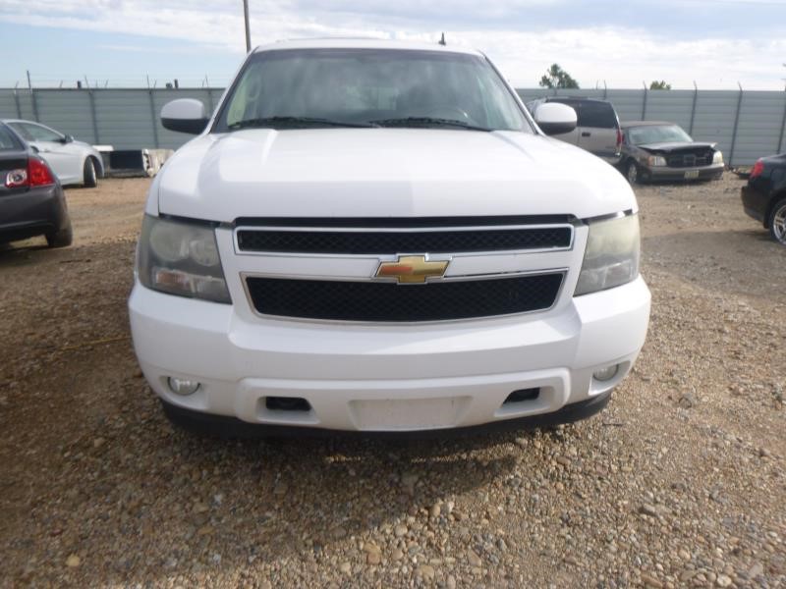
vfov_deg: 54.9
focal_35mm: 25
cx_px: 393
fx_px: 568
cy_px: 294
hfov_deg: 69.4
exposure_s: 1/250
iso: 100
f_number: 3.9
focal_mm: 4.5
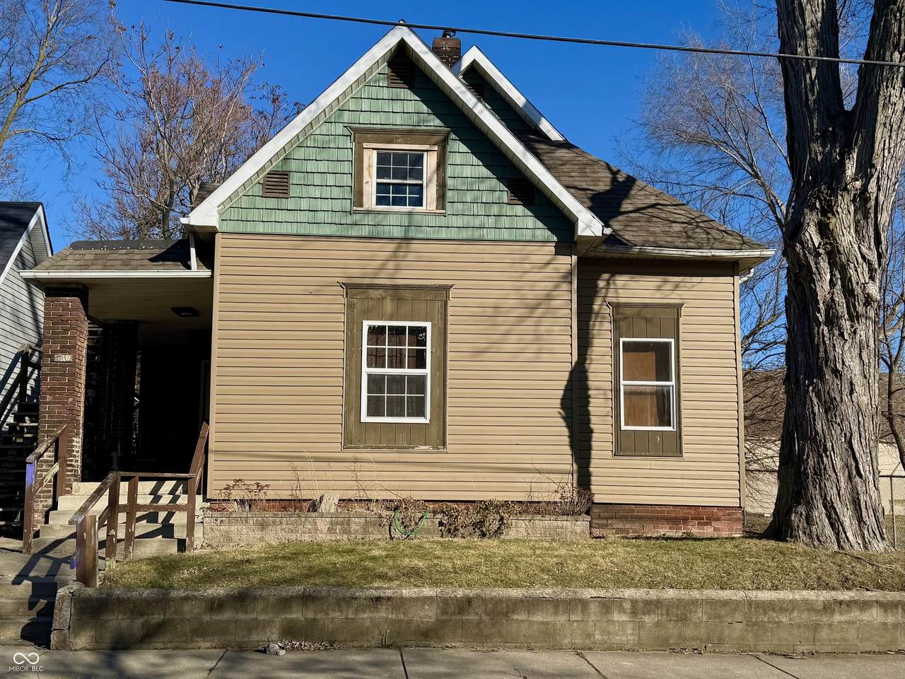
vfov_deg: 56.8
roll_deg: -1.5
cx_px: 452
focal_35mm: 24
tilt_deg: +8.4
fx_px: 627
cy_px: 340
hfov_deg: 71.6
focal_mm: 6.76
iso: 80
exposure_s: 1/4167
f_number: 1.78
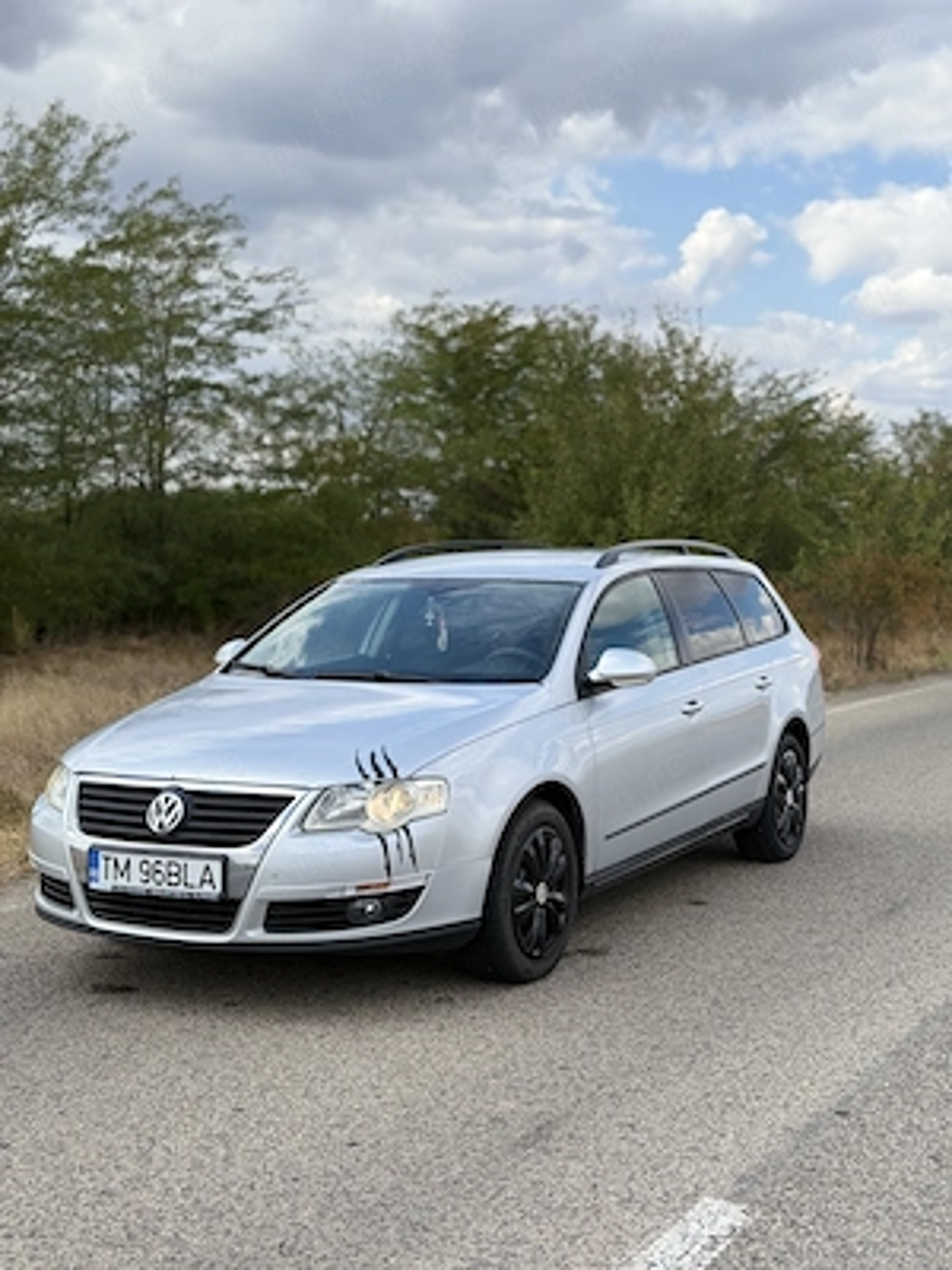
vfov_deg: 39.7
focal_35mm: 48
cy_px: 635
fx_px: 1760
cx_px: 476
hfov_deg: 30.3
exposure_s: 1/3096
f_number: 1.78
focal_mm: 6.76
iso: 64
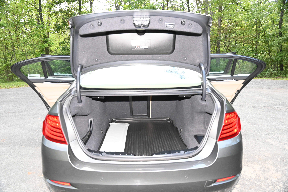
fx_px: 192
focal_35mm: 24
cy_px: 96
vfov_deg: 53.1
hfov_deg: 73.8
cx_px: 144
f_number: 6.3
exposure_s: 1/400
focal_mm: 24
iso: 4000
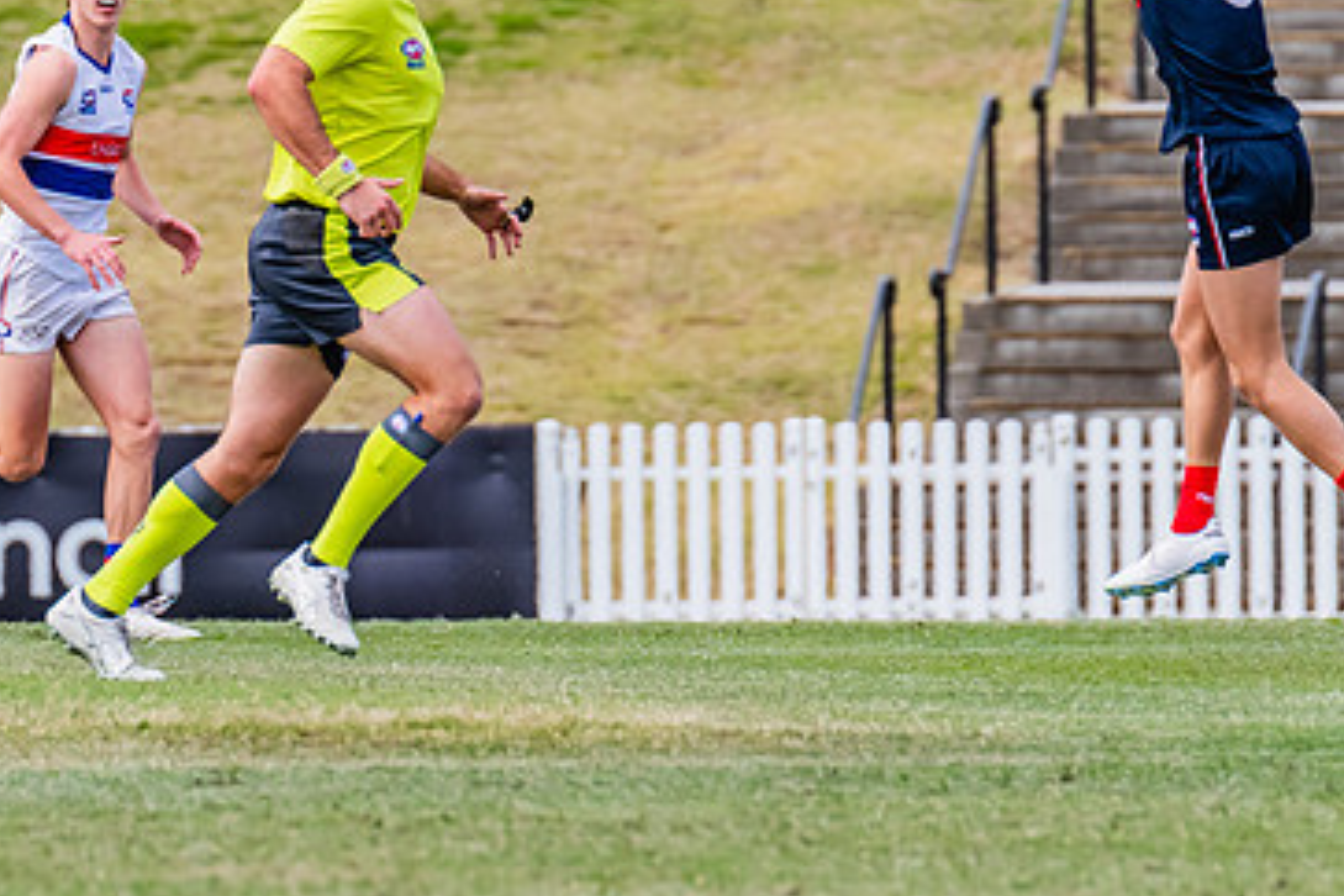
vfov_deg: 1.4
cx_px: -201
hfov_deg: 2.1
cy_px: 493
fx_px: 36322
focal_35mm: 973
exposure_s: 1/1600
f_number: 7.1
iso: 800
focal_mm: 420
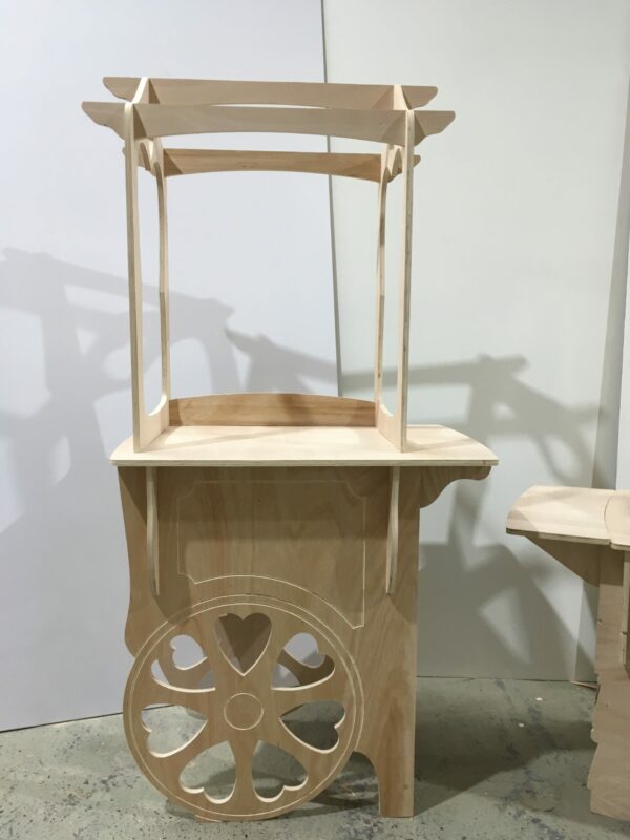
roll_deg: -0.1
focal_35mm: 29
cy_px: 420
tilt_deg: -8.8
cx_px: 315
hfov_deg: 48.2
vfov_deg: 61.7
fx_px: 704
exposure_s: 1/33
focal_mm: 4.15
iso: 64
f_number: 2.2
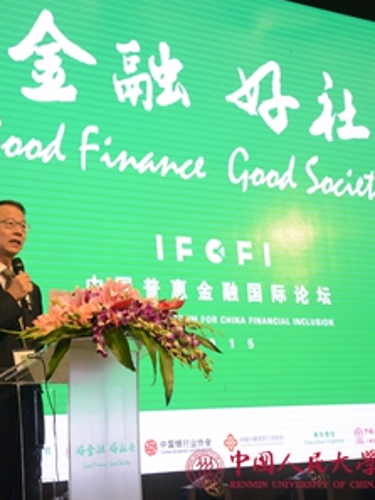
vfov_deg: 27.8
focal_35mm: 70
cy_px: 251
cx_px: 121
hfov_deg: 20.9
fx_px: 1010
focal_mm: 48
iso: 1000
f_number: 4.2
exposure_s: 1/125
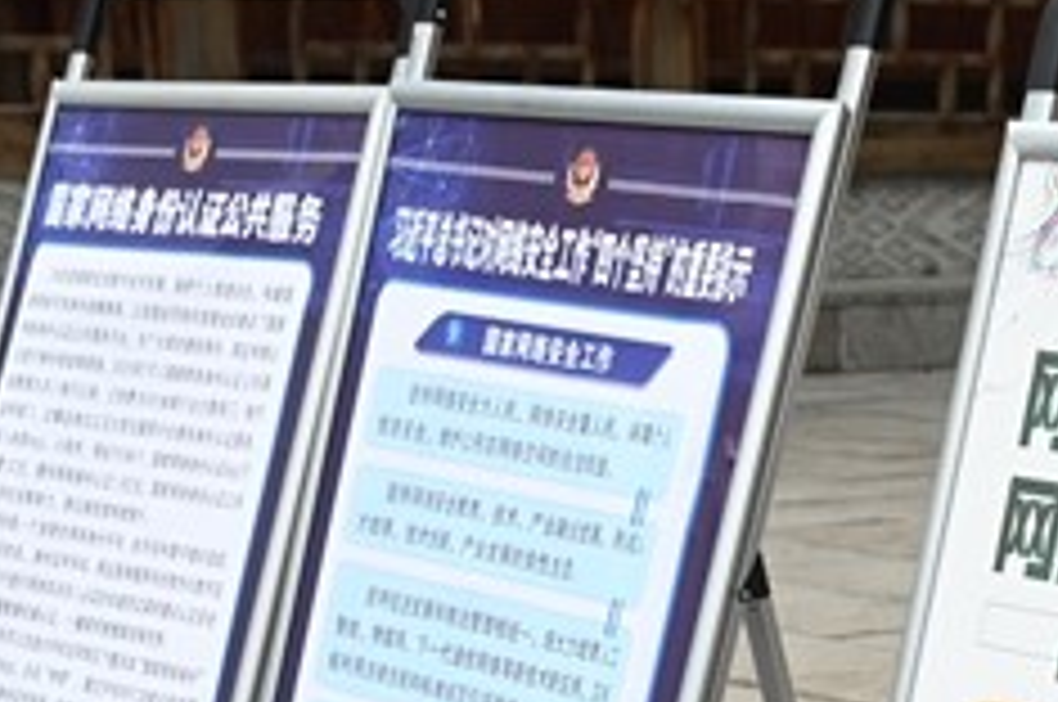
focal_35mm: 150
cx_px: 1387
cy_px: 1062
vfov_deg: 8.9
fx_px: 4402
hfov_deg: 13.2
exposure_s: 1/160
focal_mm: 44
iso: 100
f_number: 8
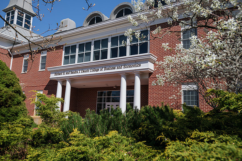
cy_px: 80
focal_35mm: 30
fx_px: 202
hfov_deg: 61.9
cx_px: 121
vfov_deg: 43.6
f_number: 7.1
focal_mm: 30
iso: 320
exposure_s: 1/320
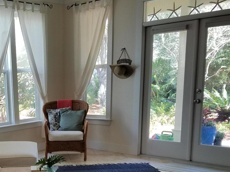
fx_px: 332
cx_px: 19
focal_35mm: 50
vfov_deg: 28.1
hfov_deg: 35.7
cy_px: 153
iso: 64
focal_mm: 4.2
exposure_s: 1/120
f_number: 1.7
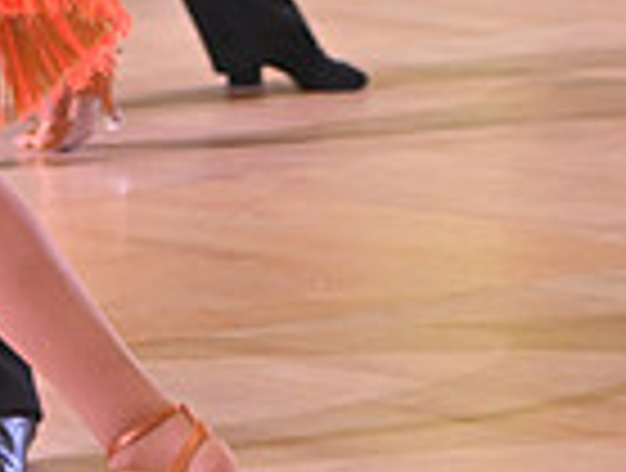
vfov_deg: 4.3
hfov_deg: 5.7
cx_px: -83
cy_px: -481
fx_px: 6237
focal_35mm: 344
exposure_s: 1/400
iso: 2500
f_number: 4
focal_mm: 86
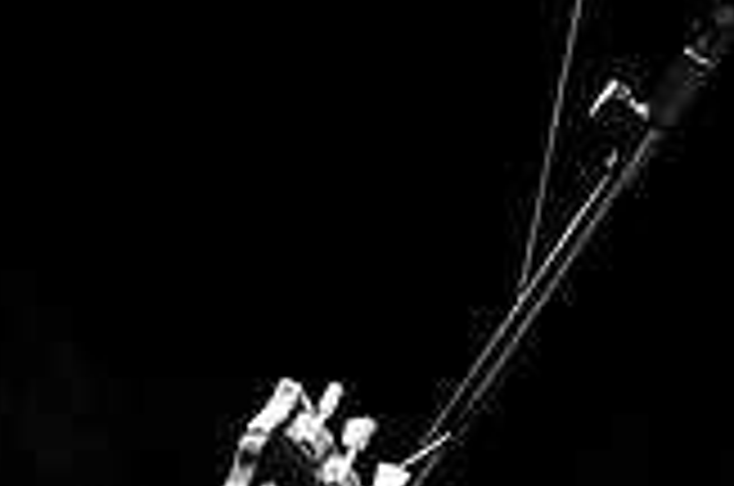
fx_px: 8750
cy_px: 94
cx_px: 910
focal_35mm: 430
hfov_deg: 4.8
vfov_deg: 3.2
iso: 6400
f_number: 3.5
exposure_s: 1/500
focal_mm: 112
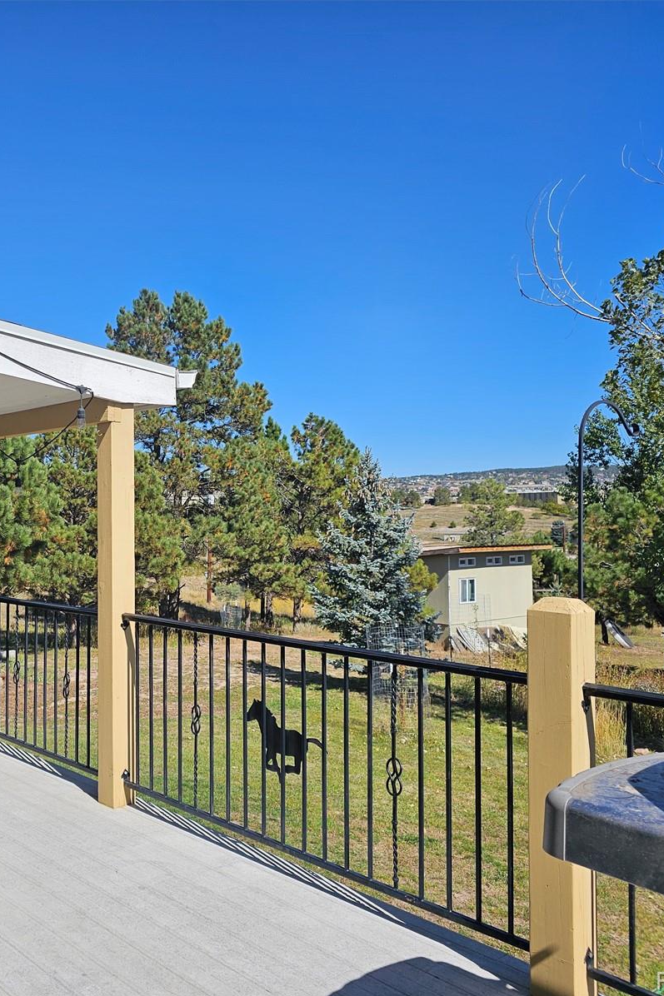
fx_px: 886
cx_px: 125
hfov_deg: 39.4
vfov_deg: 58.7
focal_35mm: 32
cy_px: 499
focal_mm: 6.3
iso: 16
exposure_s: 1/1461
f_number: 1.7
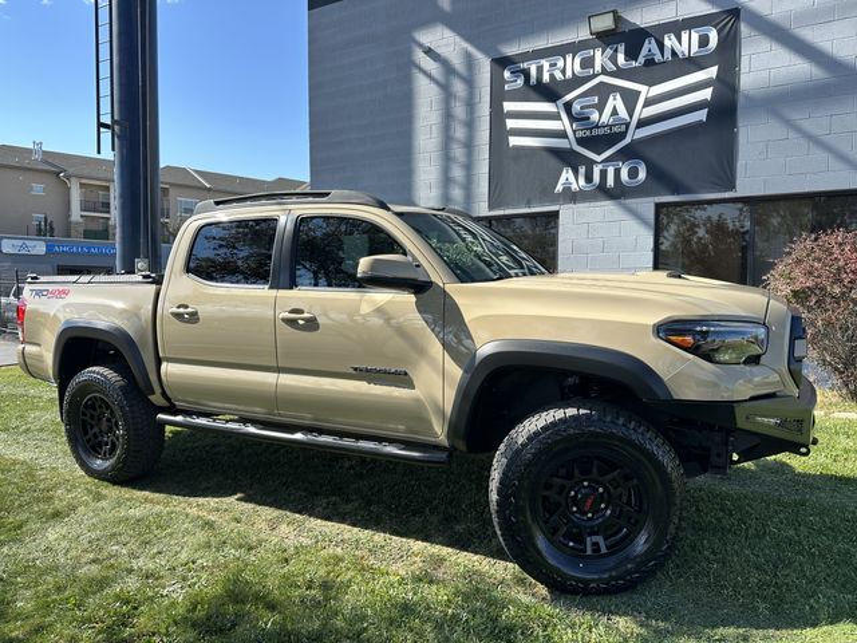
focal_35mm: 24
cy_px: 322
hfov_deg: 71.6
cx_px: 428
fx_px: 594
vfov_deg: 56.8
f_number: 1.78
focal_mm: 6.86
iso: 80
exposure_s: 1/843
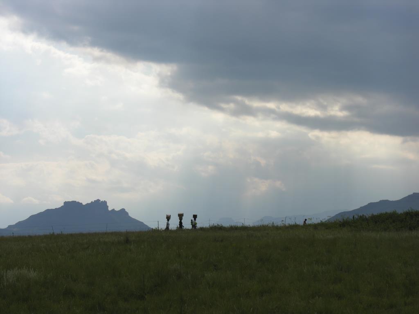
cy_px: 157
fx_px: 1259
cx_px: 210
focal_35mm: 104
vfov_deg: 14.2
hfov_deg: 18.9
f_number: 7.4
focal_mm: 26.5
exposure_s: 1/278
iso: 50
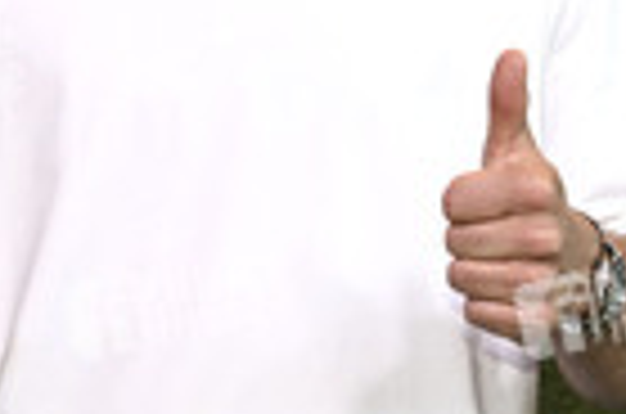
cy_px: -32
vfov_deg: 9.3
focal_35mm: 146
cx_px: 241
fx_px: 2533
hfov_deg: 14.1
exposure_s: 1/250
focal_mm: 45
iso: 800
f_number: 4
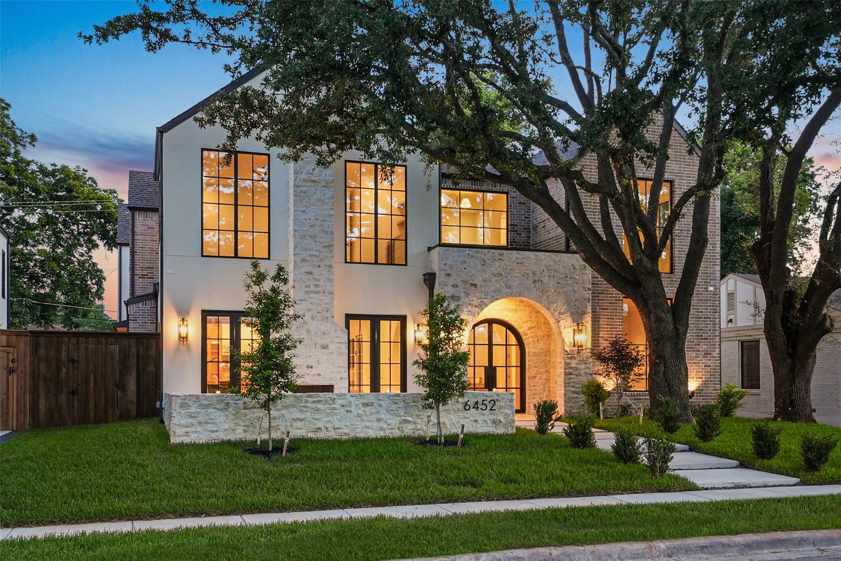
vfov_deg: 36.9
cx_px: 420
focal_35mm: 36
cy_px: 280
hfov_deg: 53.1
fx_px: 841
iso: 1600
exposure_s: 1/2
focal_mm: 24
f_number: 10
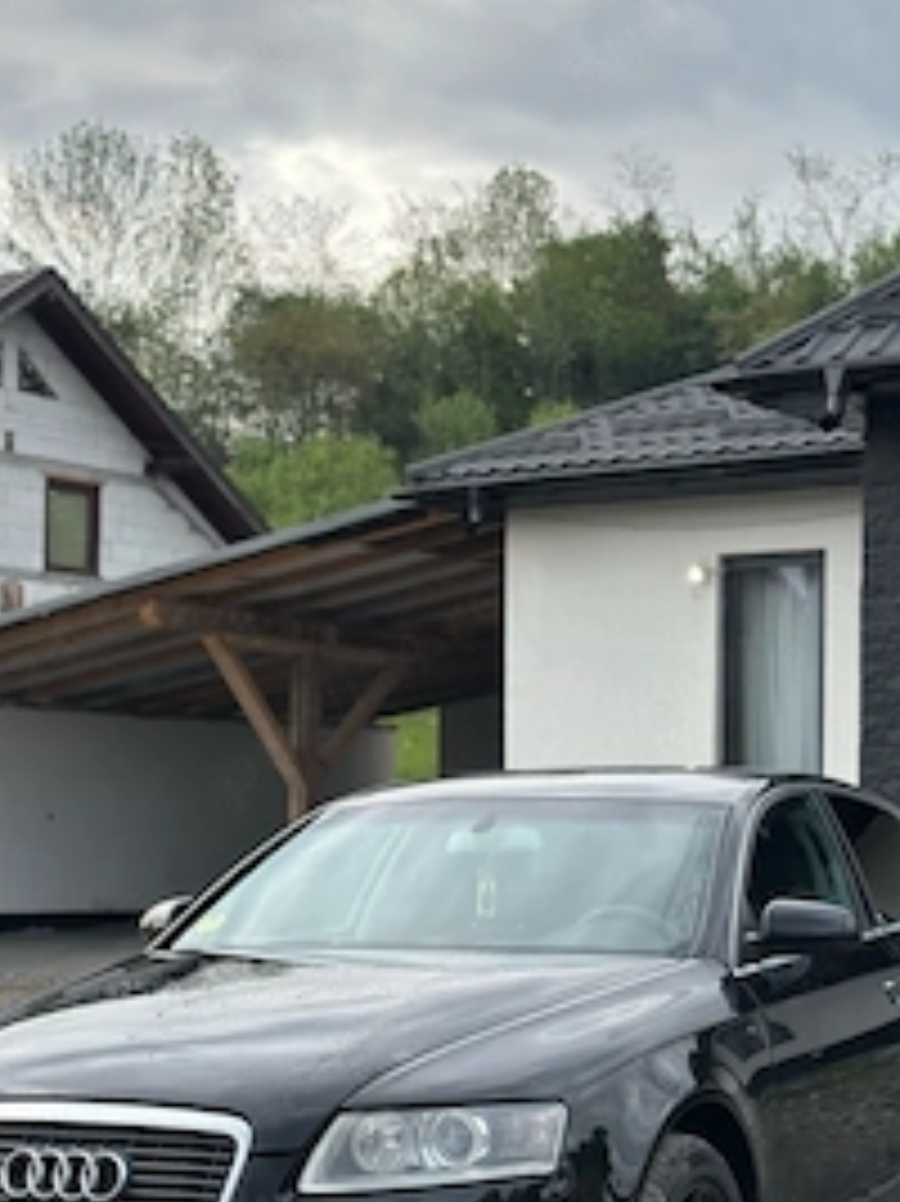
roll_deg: -2.1
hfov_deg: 20.4
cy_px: 743
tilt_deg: +1.8
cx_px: 450
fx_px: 2498
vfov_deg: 27.0
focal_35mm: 72
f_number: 1.78
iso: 125
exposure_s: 1/109
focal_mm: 6.86
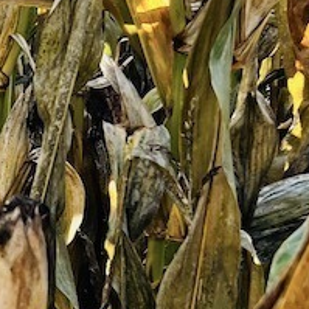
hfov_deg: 13.1
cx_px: -272
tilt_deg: -14.1
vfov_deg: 14.8
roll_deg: +2.3
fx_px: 1192
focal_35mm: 118
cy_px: 126
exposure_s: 1/513
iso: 50
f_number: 1.5
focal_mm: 5.7
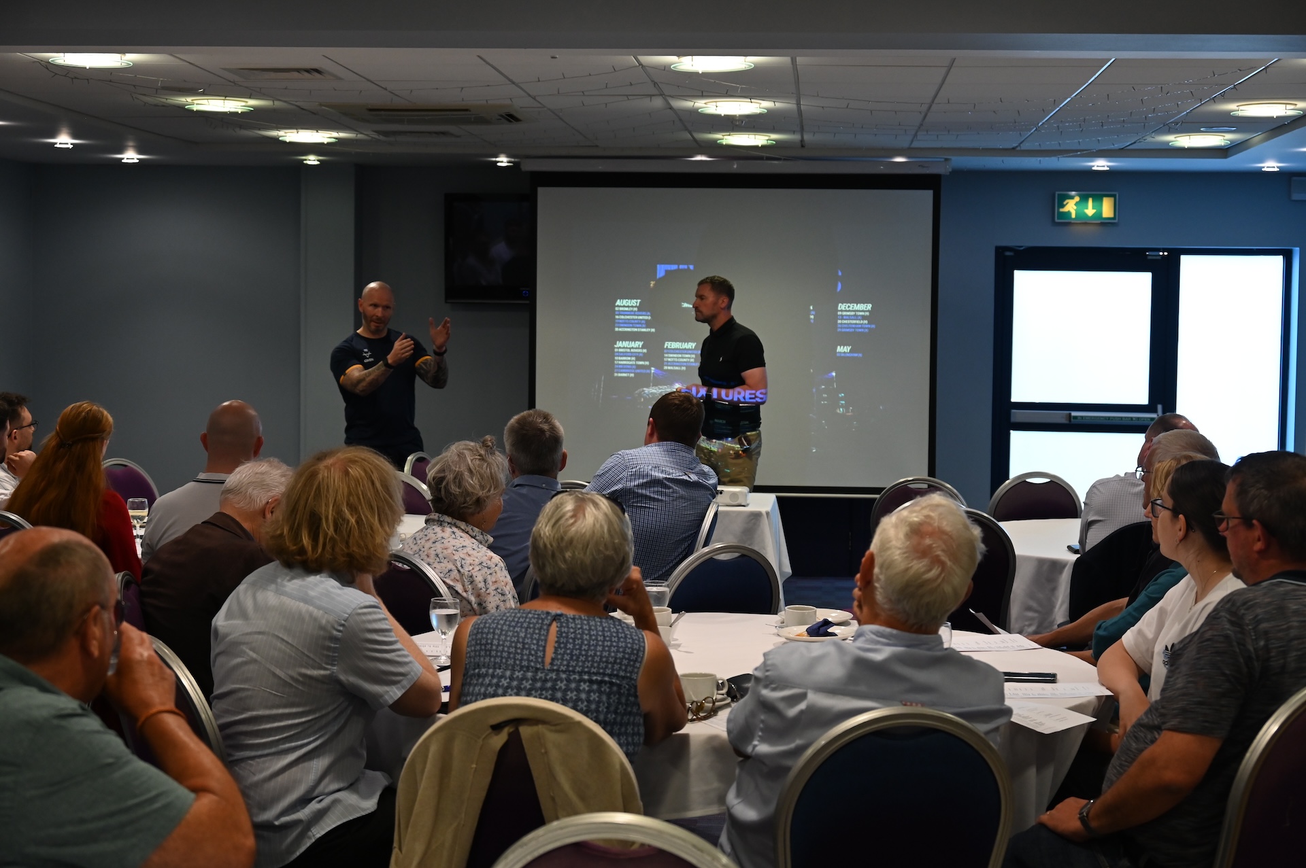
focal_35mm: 56
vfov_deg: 24.2
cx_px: 653
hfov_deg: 35.7
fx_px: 2030
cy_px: 434
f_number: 5.6
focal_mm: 56
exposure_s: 1/125
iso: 2200
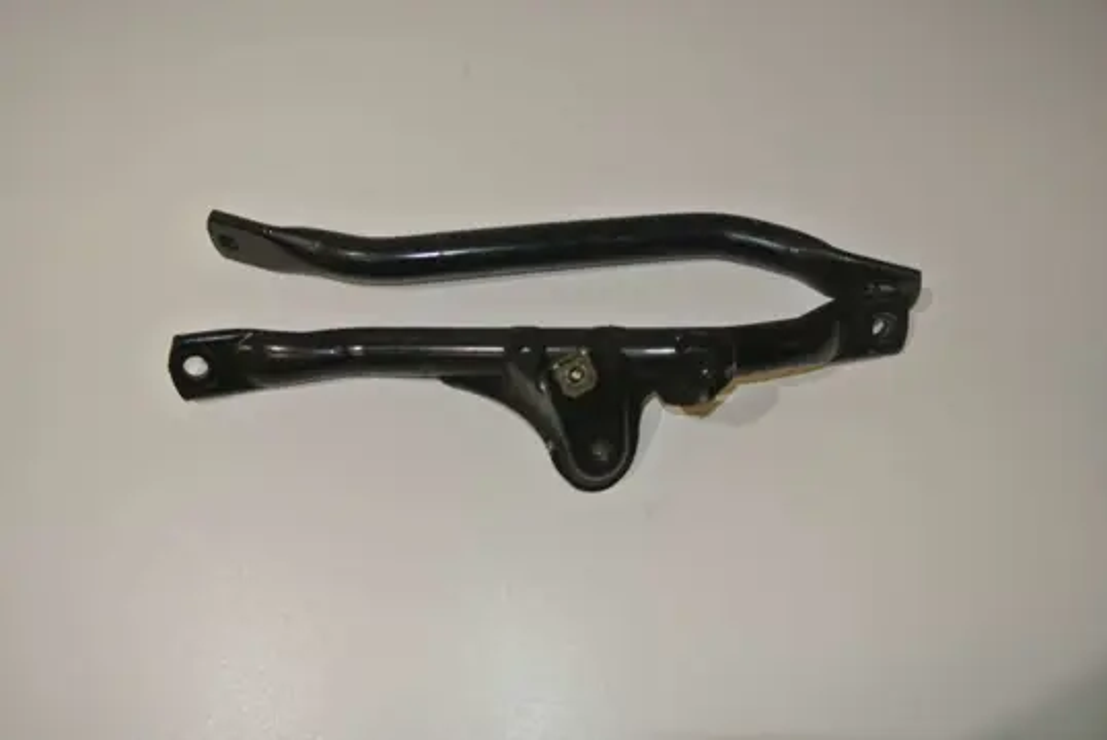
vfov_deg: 43.7
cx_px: 554
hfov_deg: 61.9
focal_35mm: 30
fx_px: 923
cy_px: 370
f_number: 3.5
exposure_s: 1/60
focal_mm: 11.4
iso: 200
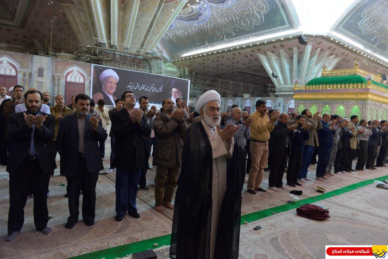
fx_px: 280
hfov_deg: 69.4
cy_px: 130
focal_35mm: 26
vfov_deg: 49.6
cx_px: 194
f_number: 4.5
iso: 3200
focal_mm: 26
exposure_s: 1/40
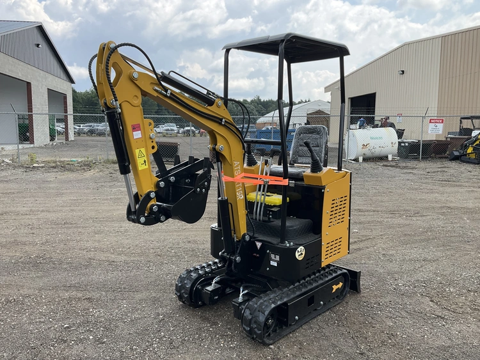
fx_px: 402
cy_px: 180
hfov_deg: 61.6
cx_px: 240
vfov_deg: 48.3
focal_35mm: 29
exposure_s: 1/620
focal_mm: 3
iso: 25
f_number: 1.8
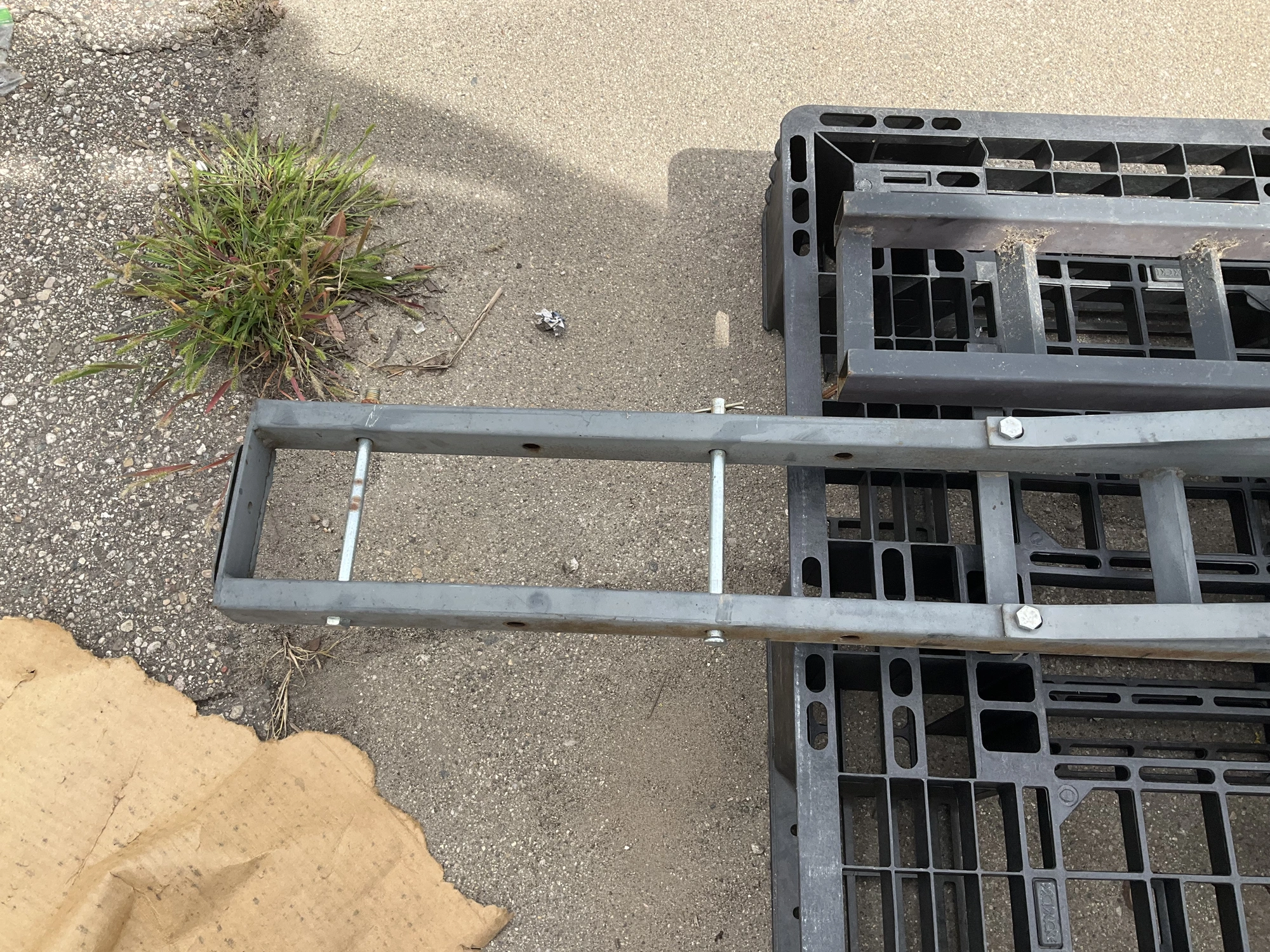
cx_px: 635
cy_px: 476
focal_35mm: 29
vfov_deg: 48.2
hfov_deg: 61.7
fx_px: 1064
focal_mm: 3
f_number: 1.8
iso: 25
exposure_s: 1/842
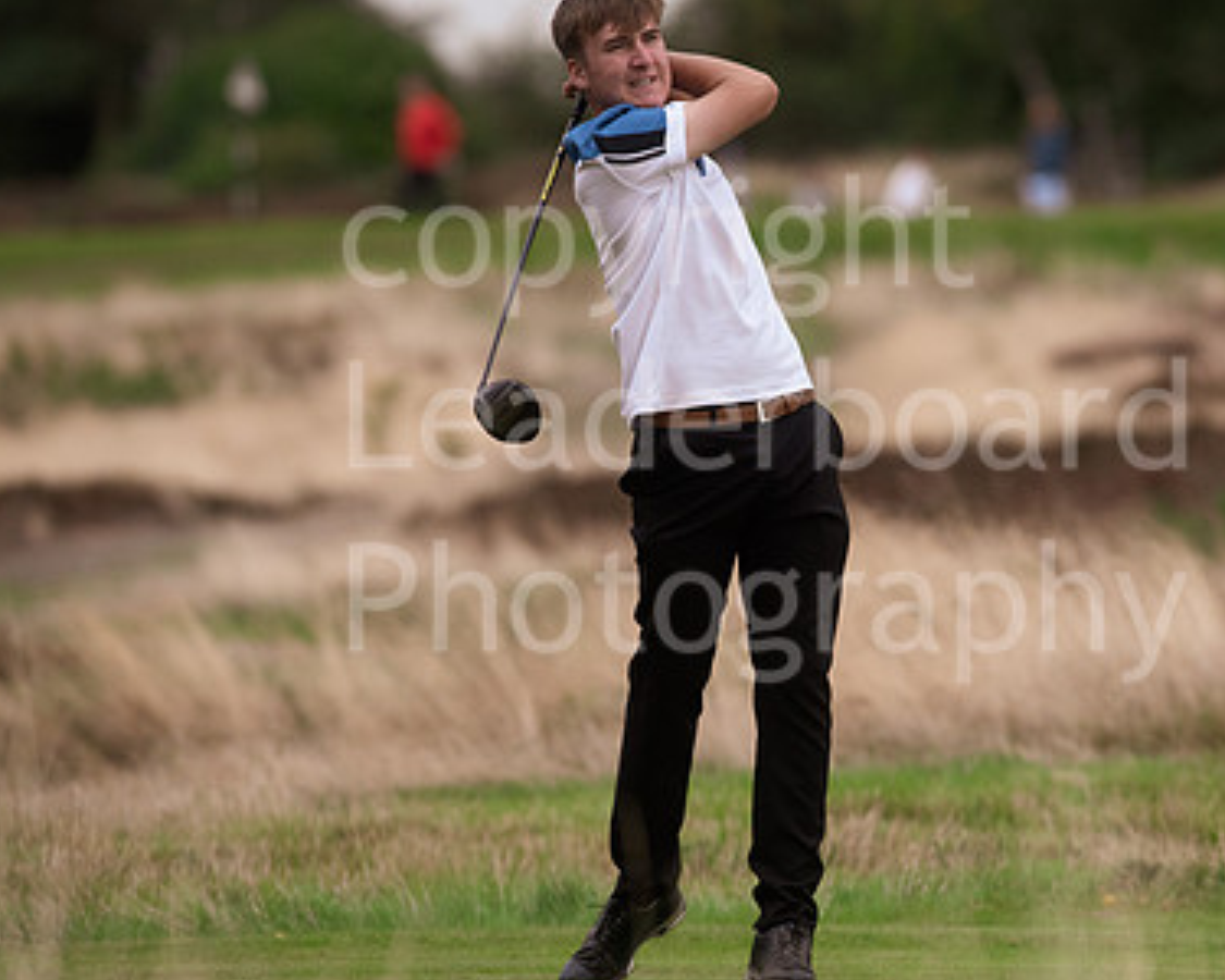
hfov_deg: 4.4
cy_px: 446
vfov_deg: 3.6
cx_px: 771
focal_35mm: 435
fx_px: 15771
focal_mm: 300
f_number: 5.6
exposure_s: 1/2500
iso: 1250
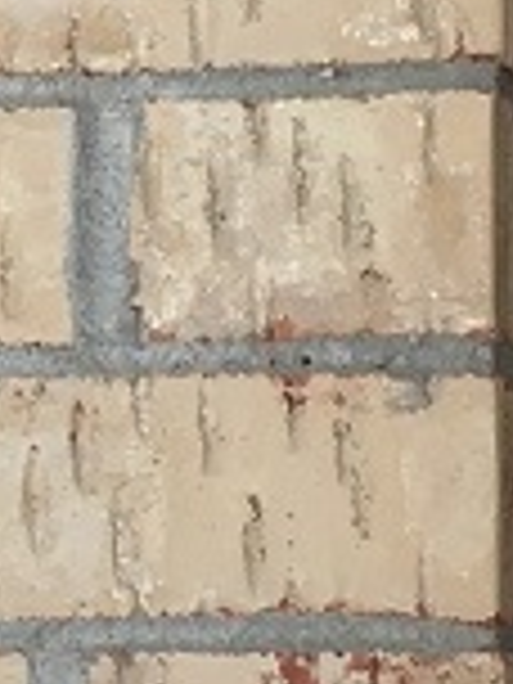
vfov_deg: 9.7
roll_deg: -0.4
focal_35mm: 203
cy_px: 400
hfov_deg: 7.3
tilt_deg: +3.3
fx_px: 4011
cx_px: -86
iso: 32
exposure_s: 1/30
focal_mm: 4.15
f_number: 2.2
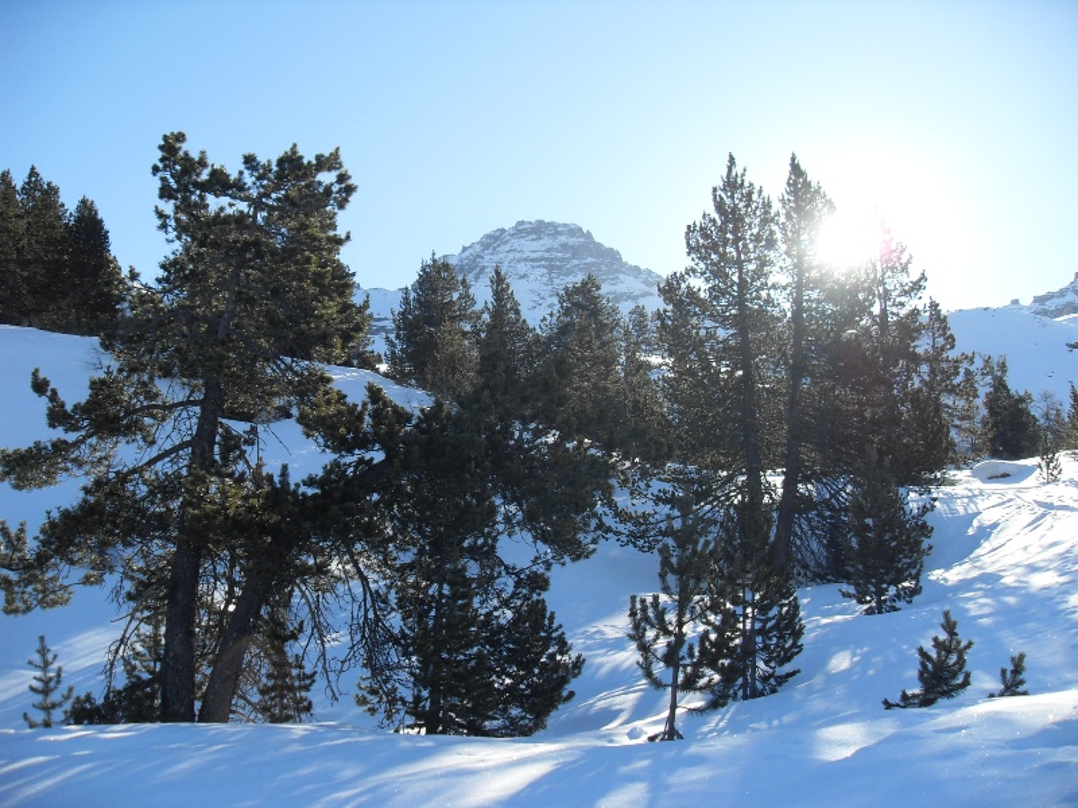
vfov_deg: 40.7
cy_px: 404
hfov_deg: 52.6
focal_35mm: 35
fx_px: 1090
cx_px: 539
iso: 80
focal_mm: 6.3
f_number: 7
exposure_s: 1/180
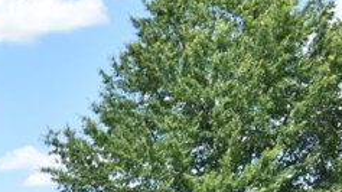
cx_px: -365
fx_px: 1661
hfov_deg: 10.7
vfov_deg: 6.3
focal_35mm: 183
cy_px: 466
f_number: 8
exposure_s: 1/500
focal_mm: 27
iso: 200
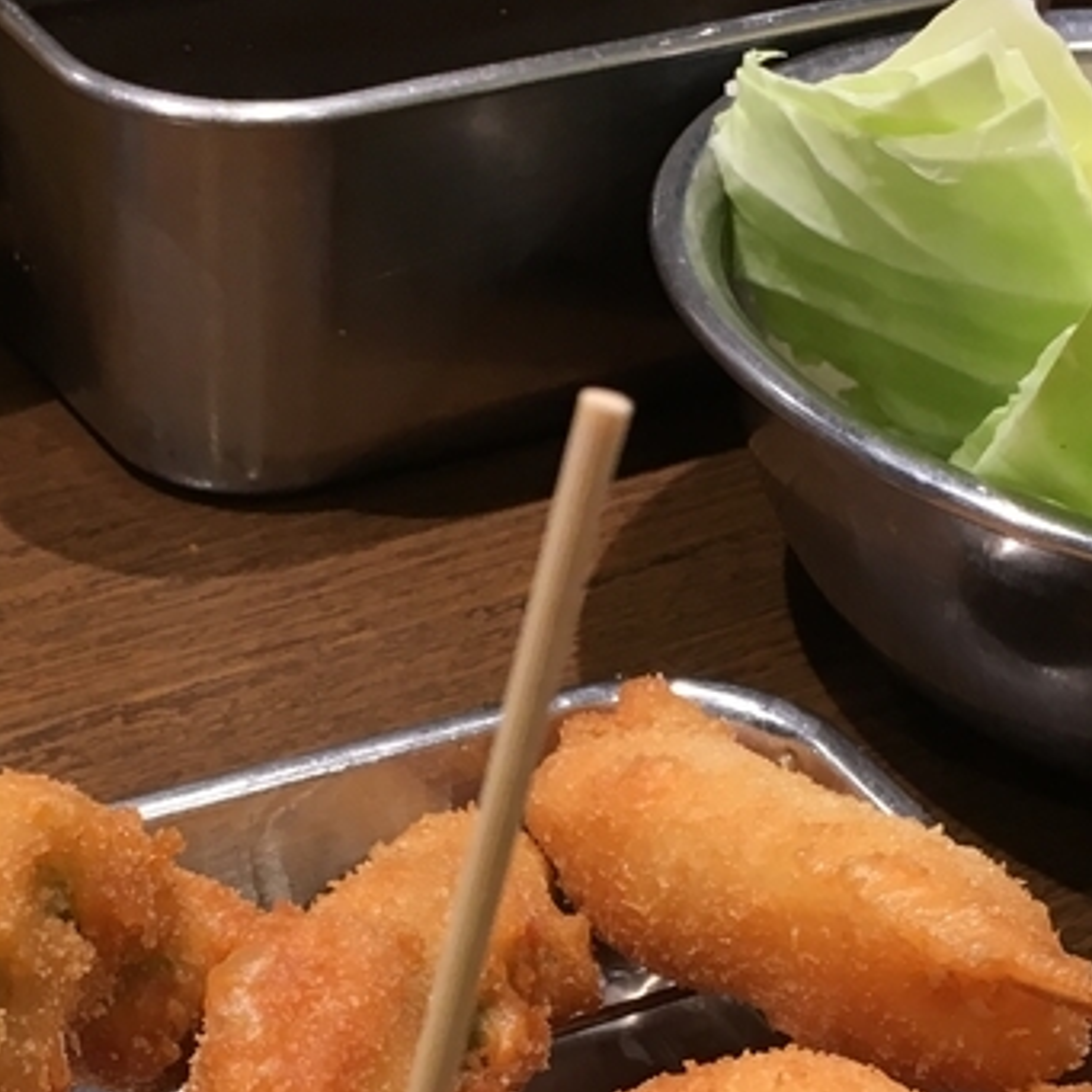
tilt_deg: -39.0
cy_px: 945
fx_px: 2748
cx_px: 509
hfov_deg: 22.5
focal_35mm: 77
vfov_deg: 22.0
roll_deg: -3.5
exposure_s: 1/30
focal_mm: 4.15
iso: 50
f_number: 2.2
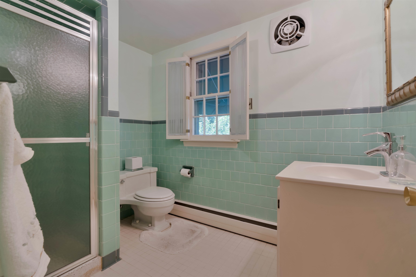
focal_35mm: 16
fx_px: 185
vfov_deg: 73.8
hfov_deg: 96.7
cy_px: 138
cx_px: 208
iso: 800
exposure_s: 1/160
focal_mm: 16
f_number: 8
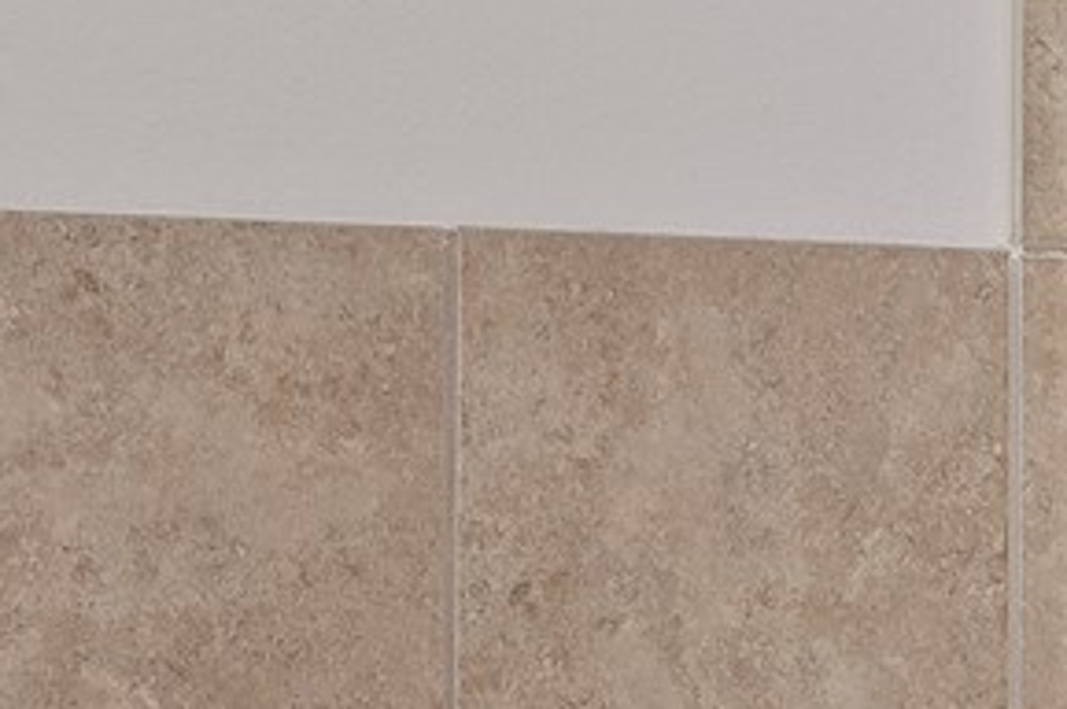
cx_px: 842
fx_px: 4234
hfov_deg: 14.3
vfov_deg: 9.5
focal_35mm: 143
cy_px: 558
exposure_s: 1/1.67
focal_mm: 19
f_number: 6.3
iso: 125
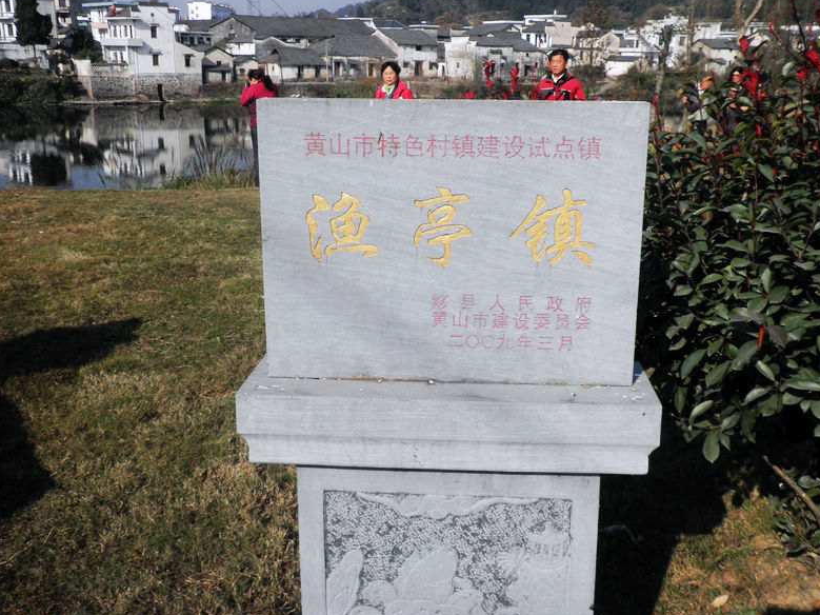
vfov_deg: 37.7
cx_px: 419
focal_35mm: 38
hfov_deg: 49.0
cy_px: 304
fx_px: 900
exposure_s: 1/125
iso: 64
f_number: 9.2
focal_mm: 6.5
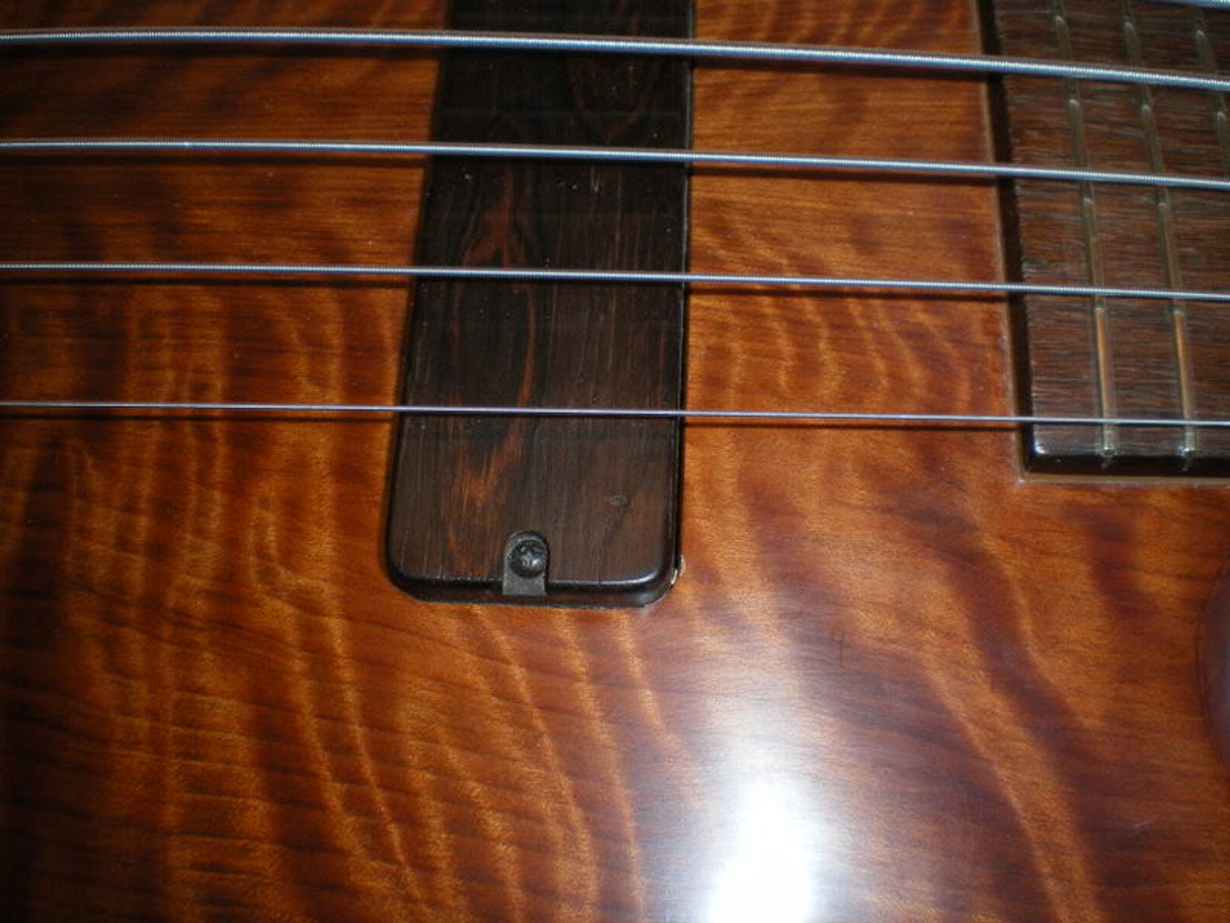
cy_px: 462
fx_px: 1279
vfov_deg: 39.7
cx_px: 615
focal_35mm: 36
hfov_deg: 51.4
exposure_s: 1/50
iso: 250
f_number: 4.6
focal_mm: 6.3
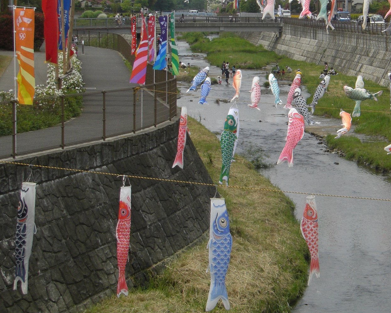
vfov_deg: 14.5
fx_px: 1227
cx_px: 301
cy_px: 120
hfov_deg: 18.0
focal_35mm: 106
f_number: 5.3
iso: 50
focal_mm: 11
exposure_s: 1/320
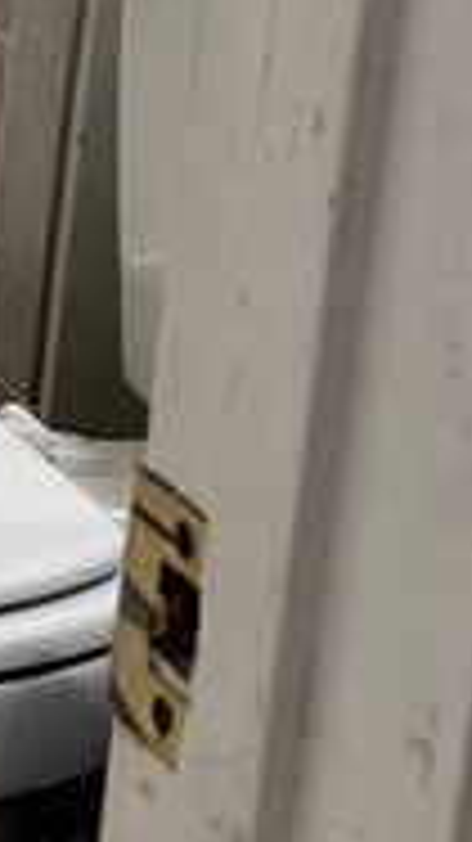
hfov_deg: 7.0
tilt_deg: -13.5
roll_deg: -1.4
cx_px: -1218
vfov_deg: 14.4
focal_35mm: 143
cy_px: -234
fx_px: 3186
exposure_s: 1/60
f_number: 1.78
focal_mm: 6.76
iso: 100
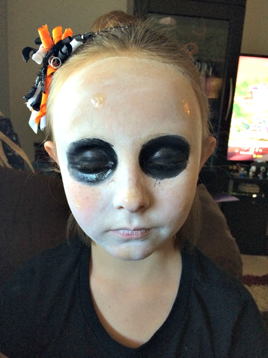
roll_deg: -3.5
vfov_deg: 61.7
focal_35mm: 29
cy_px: 179
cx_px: 134
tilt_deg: -14.2
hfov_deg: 48.2
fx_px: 299
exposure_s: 1/30
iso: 320
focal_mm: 4.15
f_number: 2.2
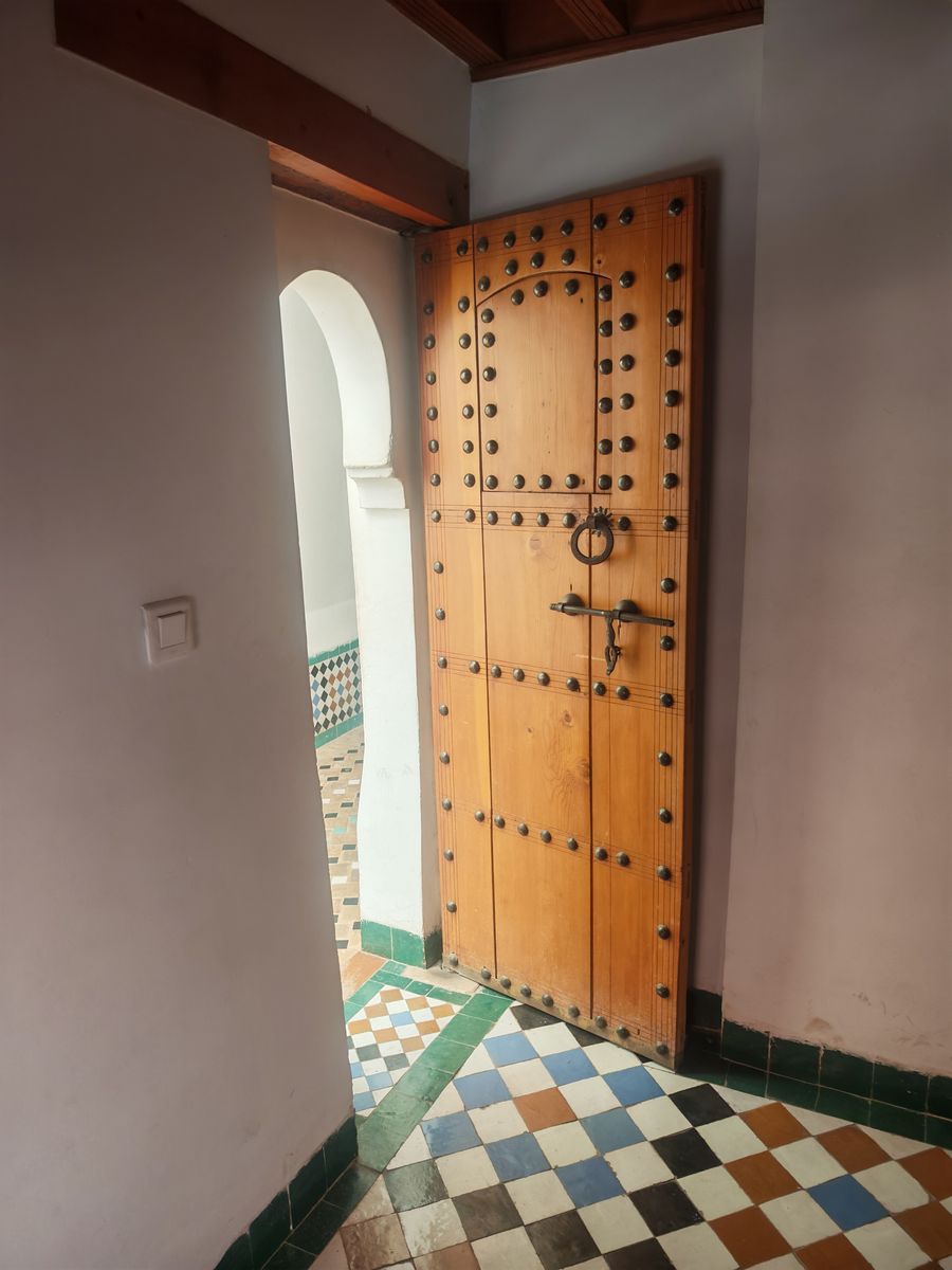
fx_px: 880
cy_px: 635
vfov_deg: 71.6
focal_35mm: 24
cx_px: 476
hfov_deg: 56.8
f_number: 2
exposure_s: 1/100
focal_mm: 6.83
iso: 125
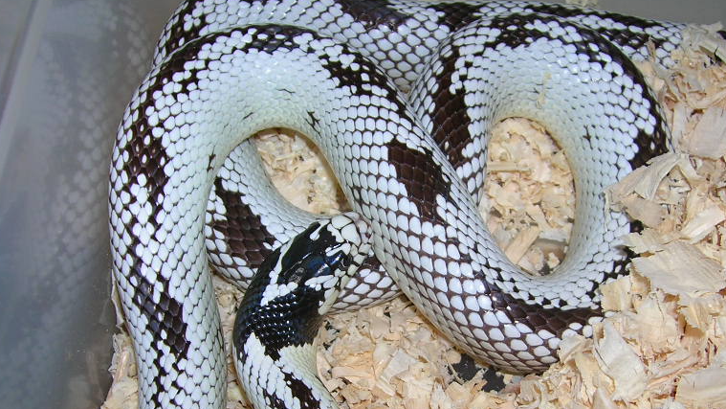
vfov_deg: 23.8
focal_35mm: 50
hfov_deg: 41.2
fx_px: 963
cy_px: 284
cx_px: 414
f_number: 2.9
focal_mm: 5.7
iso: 50
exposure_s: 1/60.1
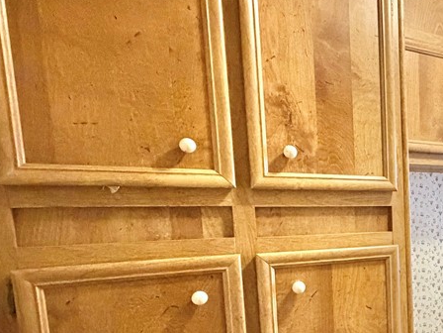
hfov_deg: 47.6
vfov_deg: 42.6
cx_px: 438
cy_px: 256
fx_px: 410
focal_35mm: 32
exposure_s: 1/60
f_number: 2.2
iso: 1000
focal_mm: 2.22
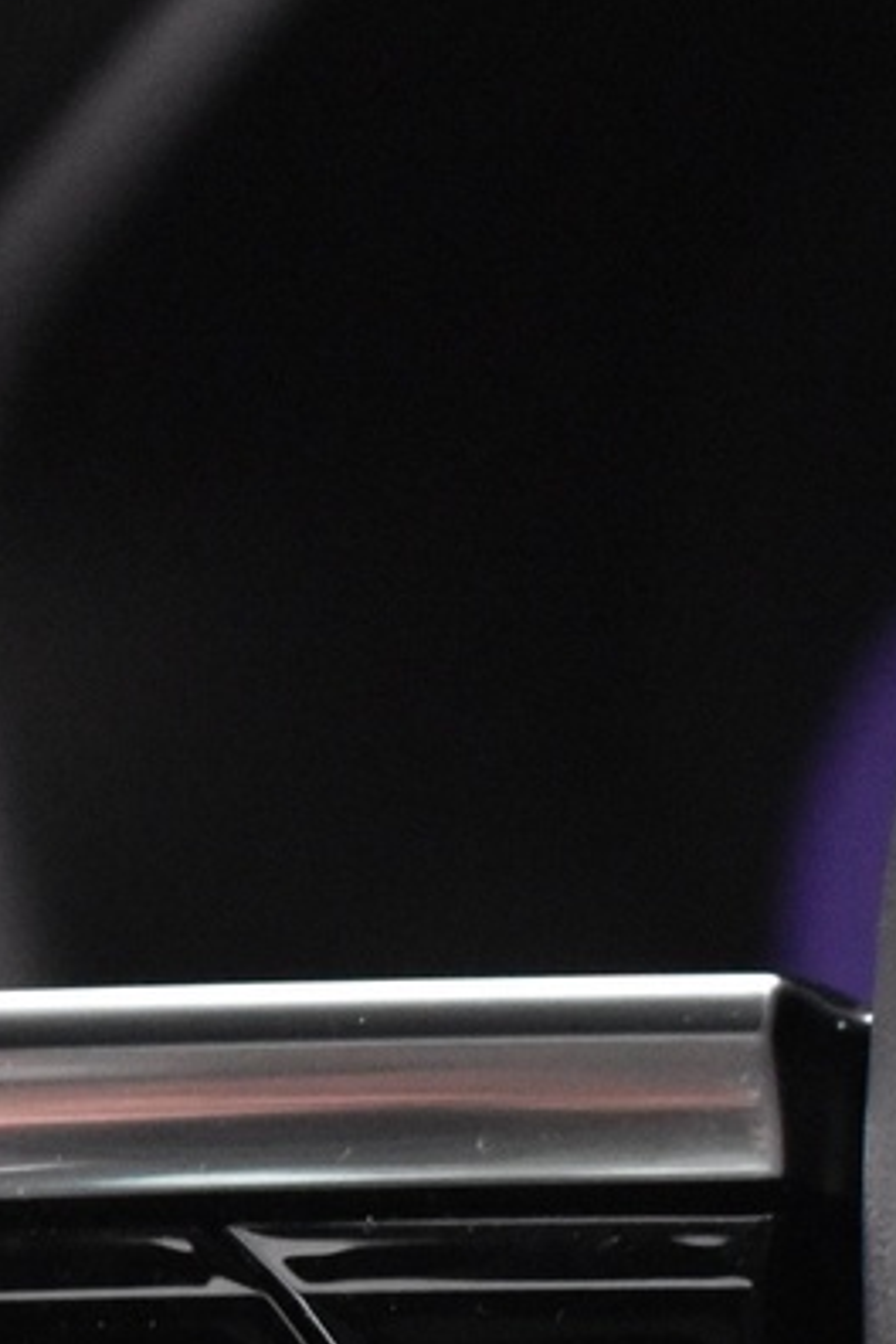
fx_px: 6421
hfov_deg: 7.9
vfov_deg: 11.6
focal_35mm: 172
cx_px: -54
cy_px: 1751
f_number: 4.2
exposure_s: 1/30
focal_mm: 28
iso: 3200
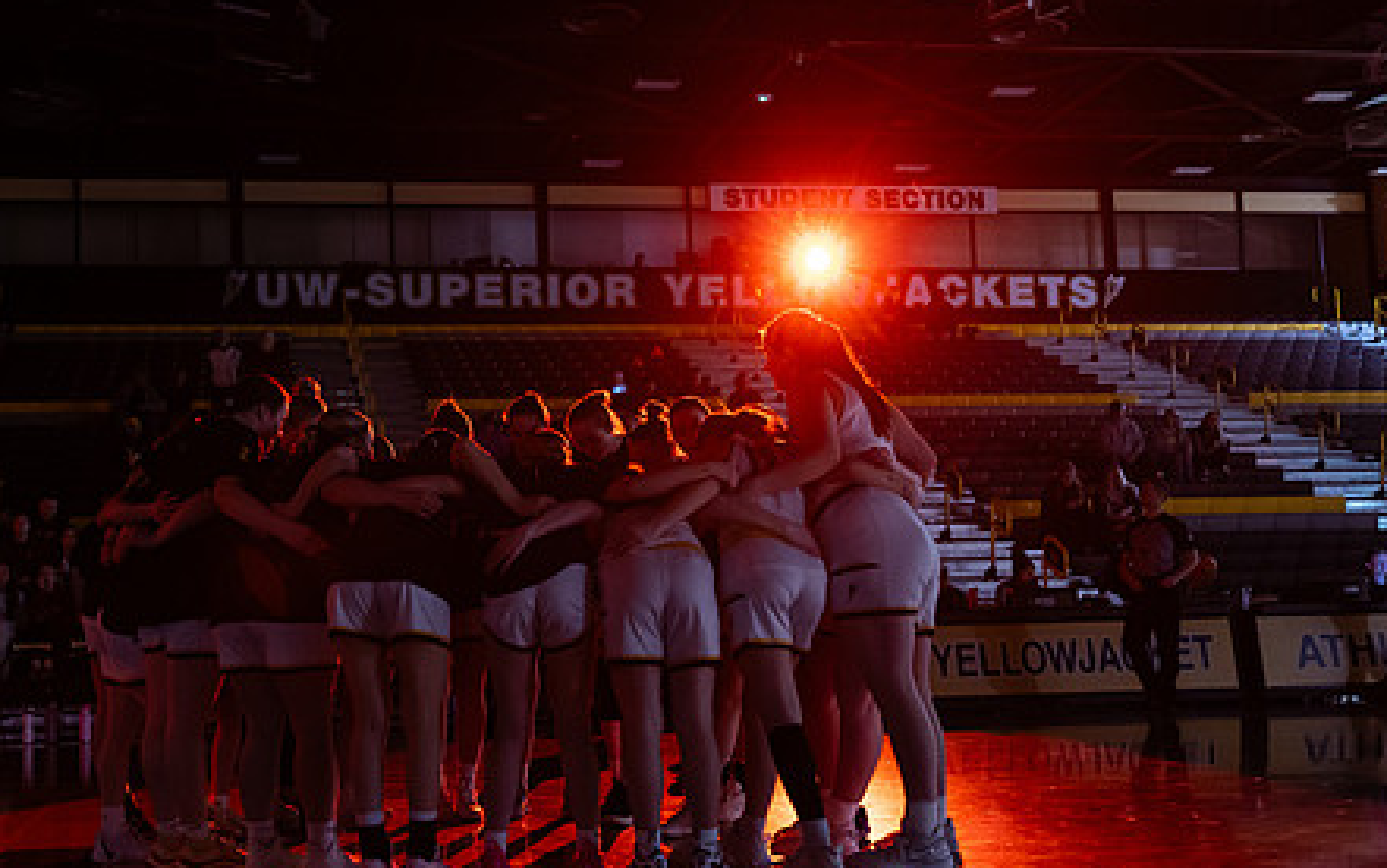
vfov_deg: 26.9
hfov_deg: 41.7
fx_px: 1815
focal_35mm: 48
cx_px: 566
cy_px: 417
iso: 3200
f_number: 2
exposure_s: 1/100
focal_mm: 35
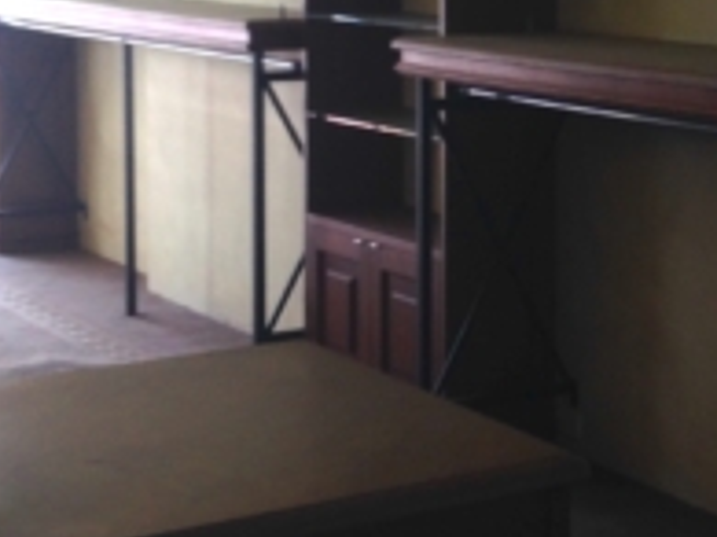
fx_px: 2049
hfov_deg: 19.3
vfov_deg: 14.8
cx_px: 699
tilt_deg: -3.6
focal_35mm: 99
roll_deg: +0.1
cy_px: 59
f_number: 2.4
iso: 50
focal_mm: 4.12
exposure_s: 1/34
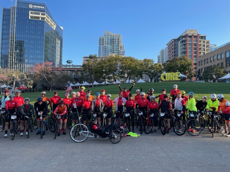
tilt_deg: +2.5
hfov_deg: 67.3
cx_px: 115
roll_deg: -0.9
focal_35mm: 26
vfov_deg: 53.1
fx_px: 173
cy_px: 86
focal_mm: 4.2
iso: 32
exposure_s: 1/744
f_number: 1.6
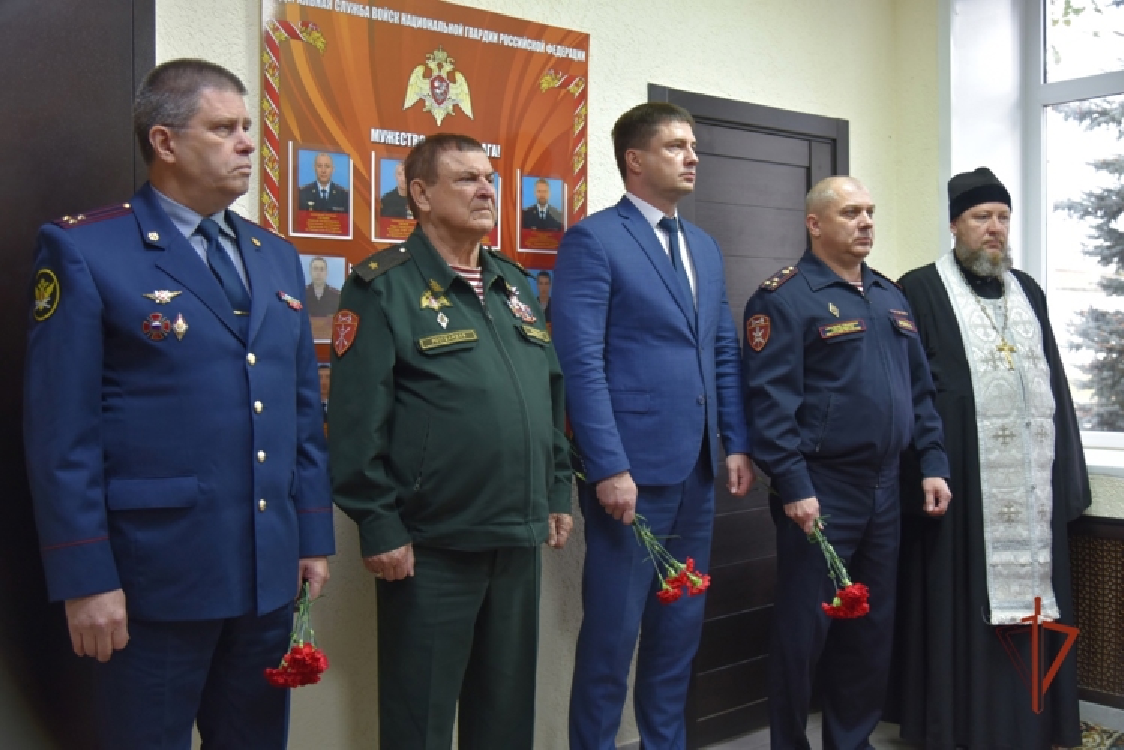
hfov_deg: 50.7
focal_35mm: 38
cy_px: 375
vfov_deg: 35.1
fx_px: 1187
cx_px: 562
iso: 900
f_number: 4
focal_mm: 38
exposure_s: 1/60
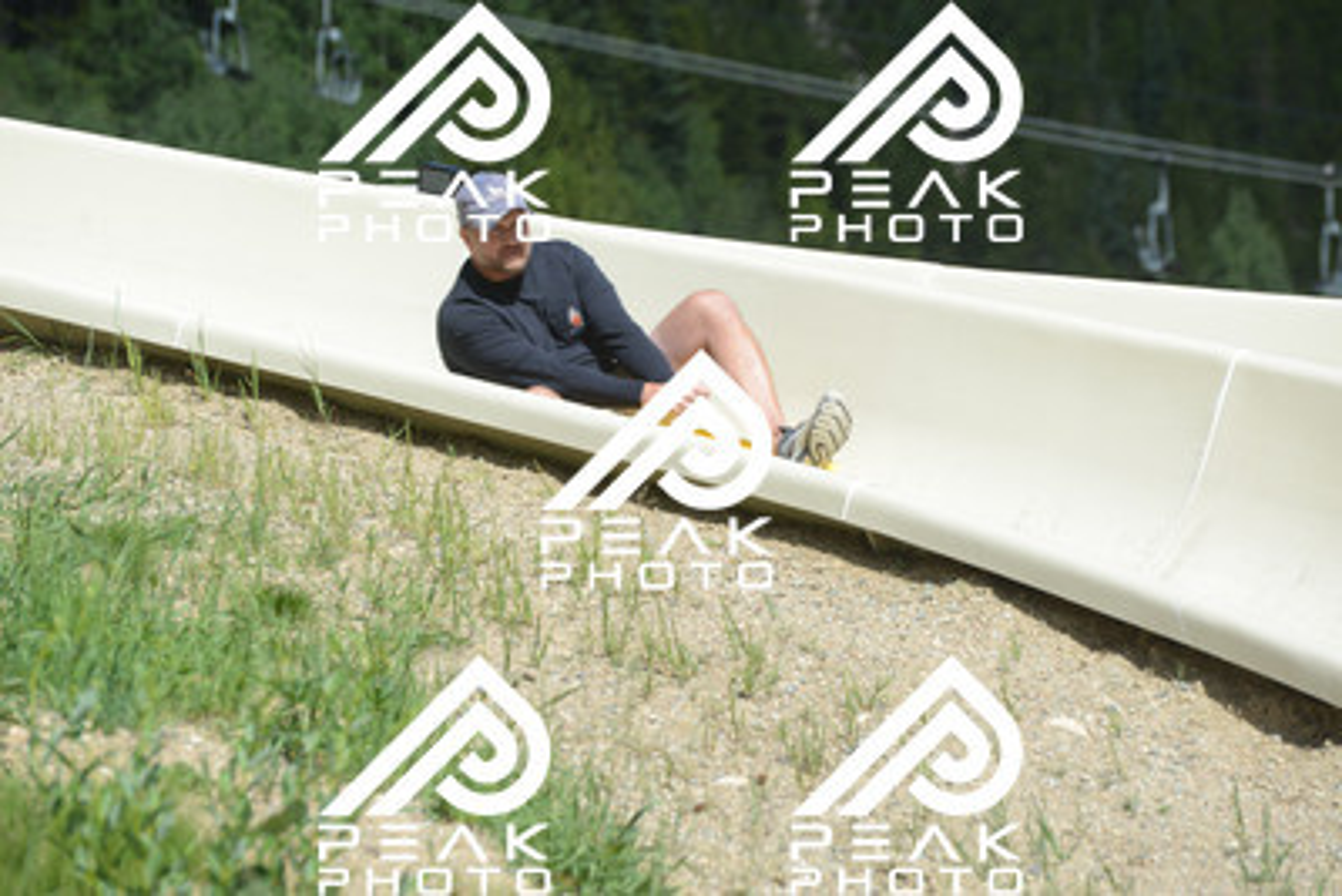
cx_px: 671
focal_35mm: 195
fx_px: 7271
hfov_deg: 10.5
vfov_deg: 7.0
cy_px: 448
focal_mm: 195
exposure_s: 1/640
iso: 200
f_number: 6.3
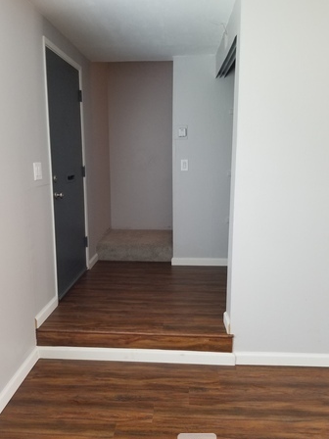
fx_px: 367
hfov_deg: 48.2
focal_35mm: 29
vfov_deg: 61.6
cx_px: 152
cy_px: 227
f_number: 1.7
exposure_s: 1/60
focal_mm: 4.25
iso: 160
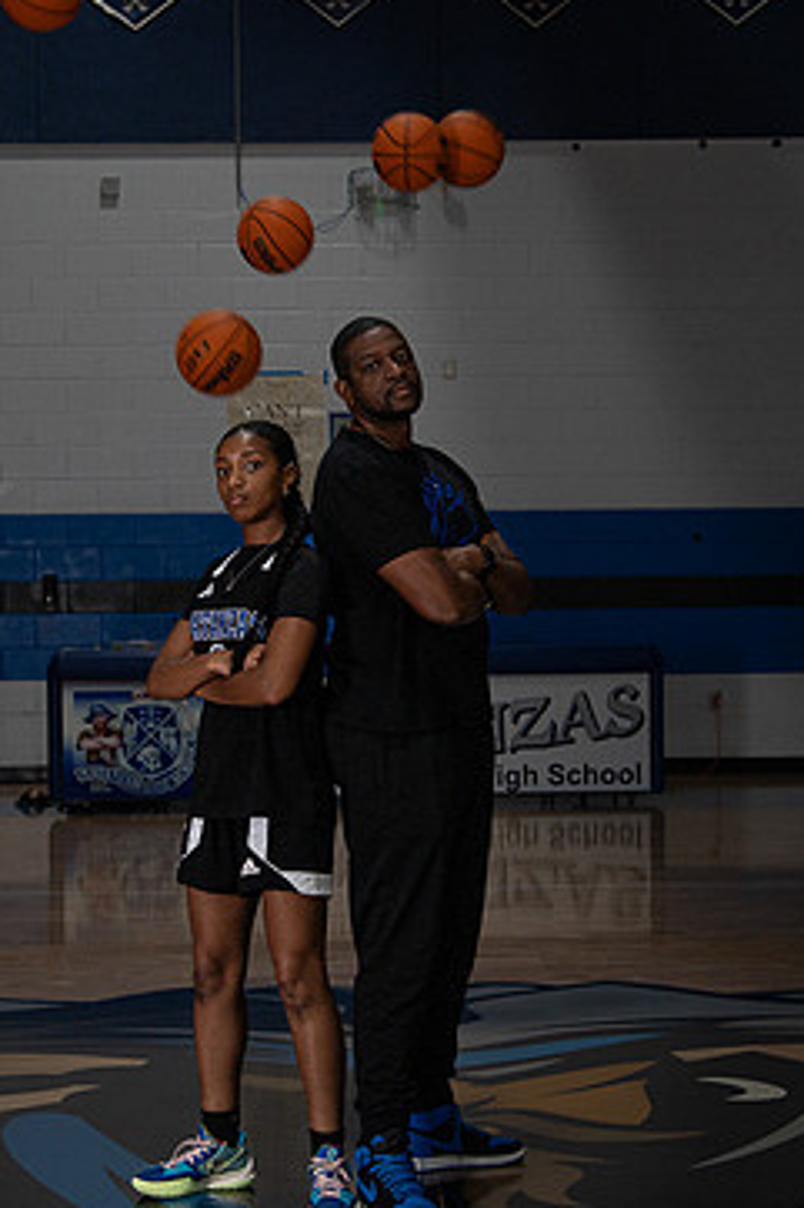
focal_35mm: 73
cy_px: 627
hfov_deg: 18.6
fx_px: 2448
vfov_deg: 27.7
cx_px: 359
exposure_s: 1/200
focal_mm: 38
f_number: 4
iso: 640
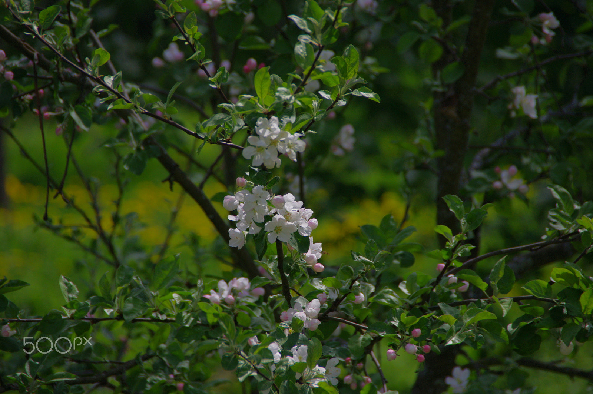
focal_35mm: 375
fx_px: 6170
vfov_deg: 3.7
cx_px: 296
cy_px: 197
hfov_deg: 5.5
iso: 200
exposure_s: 1/1250
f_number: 6.3
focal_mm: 250
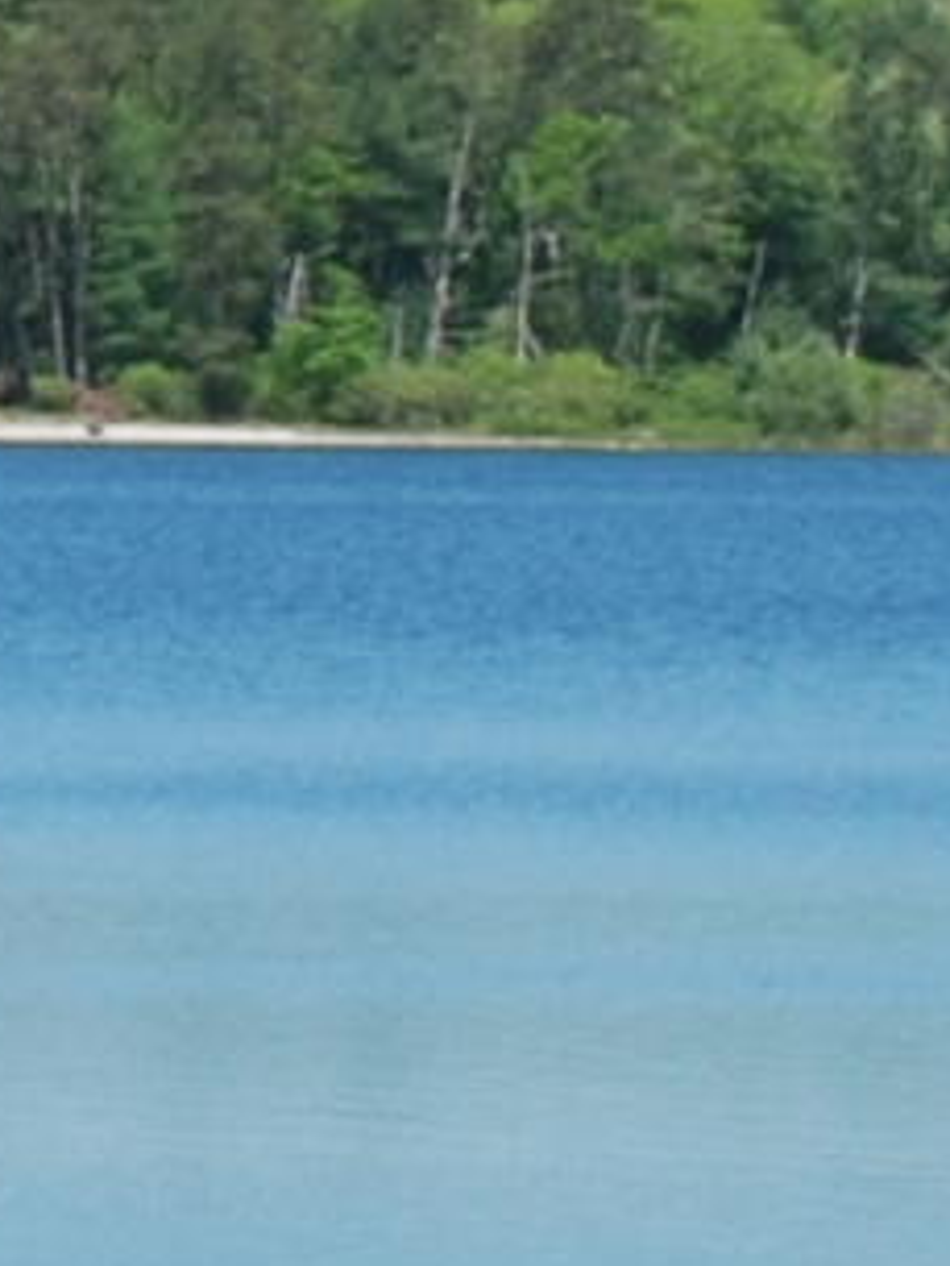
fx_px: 16079
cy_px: -490
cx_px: -809
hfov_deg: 3.4
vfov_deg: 4.5
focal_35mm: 440
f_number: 8
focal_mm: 31
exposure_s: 1/250
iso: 100
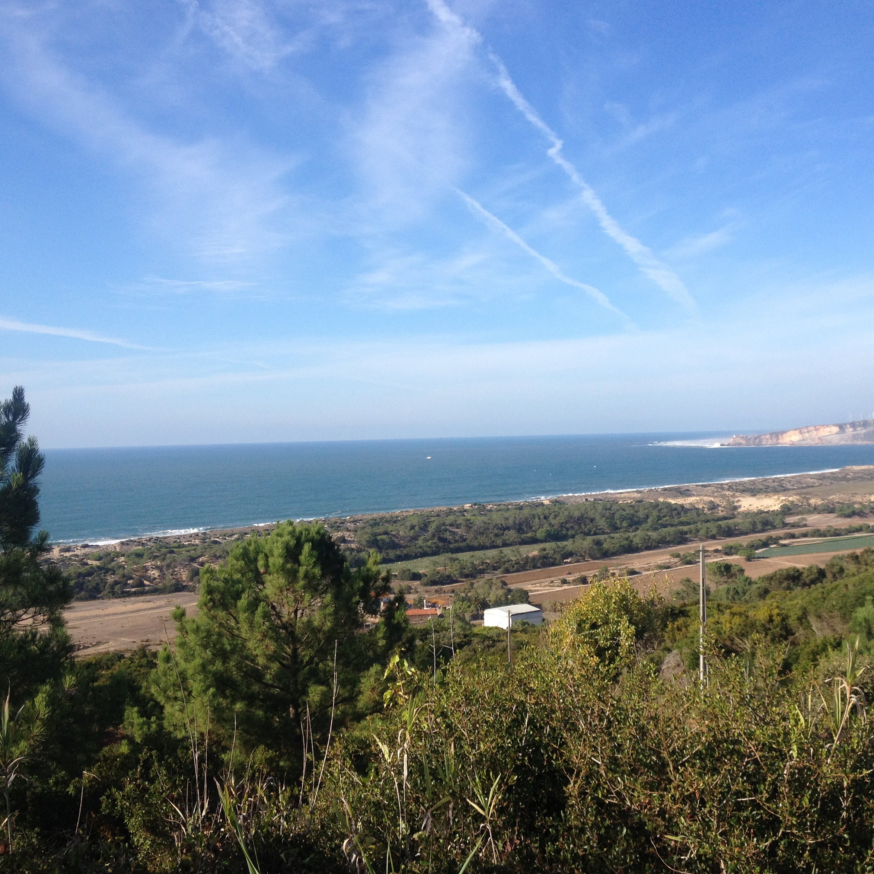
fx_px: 1228
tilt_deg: -2.6
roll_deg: +1.1
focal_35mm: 43
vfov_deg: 39.2
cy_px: 440
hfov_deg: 39.1
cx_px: 488
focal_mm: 4.28
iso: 50
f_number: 2.4
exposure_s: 1/1346
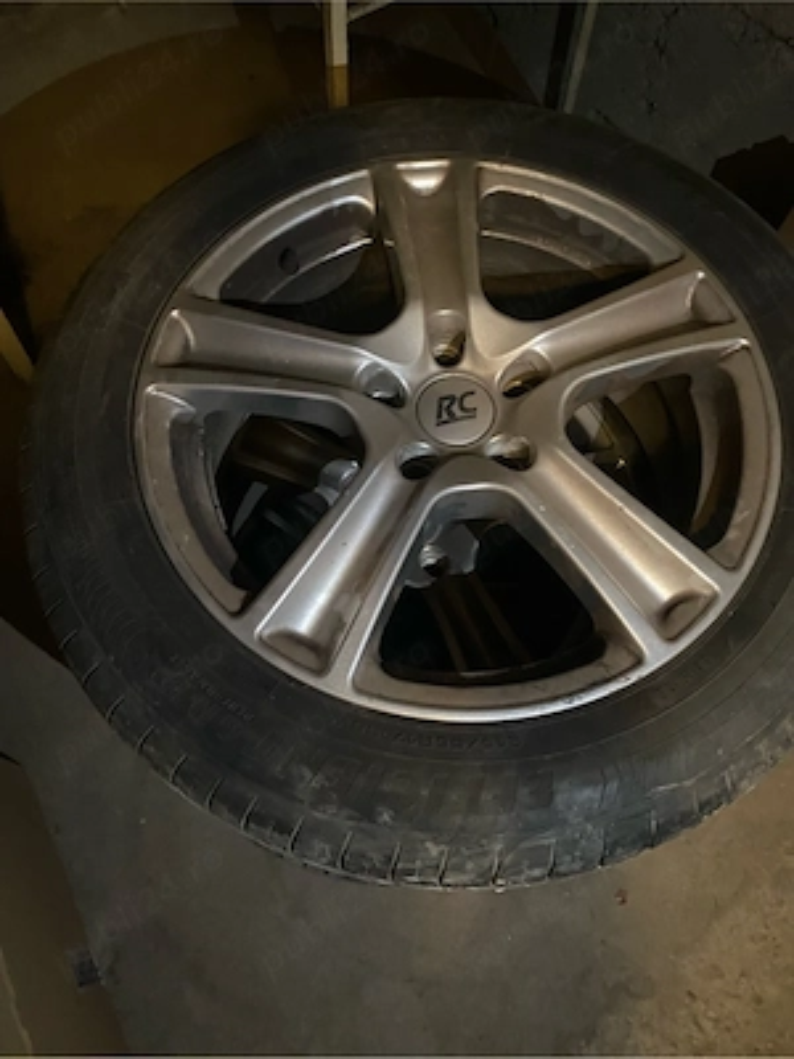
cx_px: 397
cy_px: 530
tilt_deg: -65.3
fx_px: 795
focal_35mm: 26
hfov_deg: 53.1
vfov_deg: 67.3
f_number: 1.8
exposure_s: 1/20
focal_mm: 4.25
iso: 1000
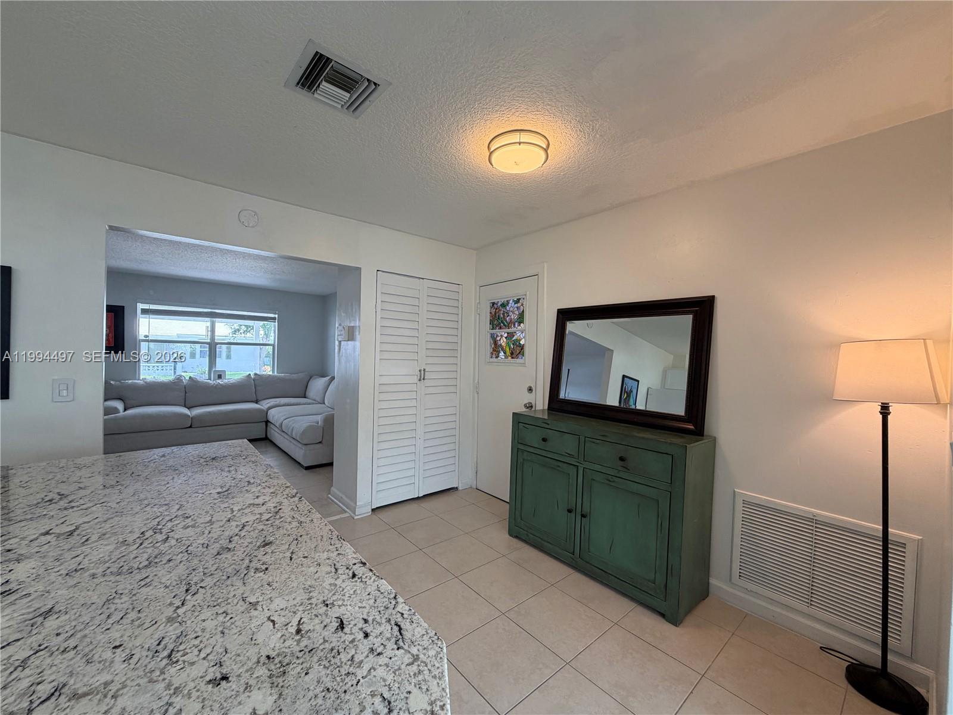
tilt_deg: +0.3
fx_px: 385
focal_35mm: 14
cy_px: 358
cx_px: 476
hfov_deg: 102.1
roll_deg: -0.5
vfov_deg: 85.7
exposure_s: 1/120
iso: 125
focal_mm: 2.22
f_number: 2.2
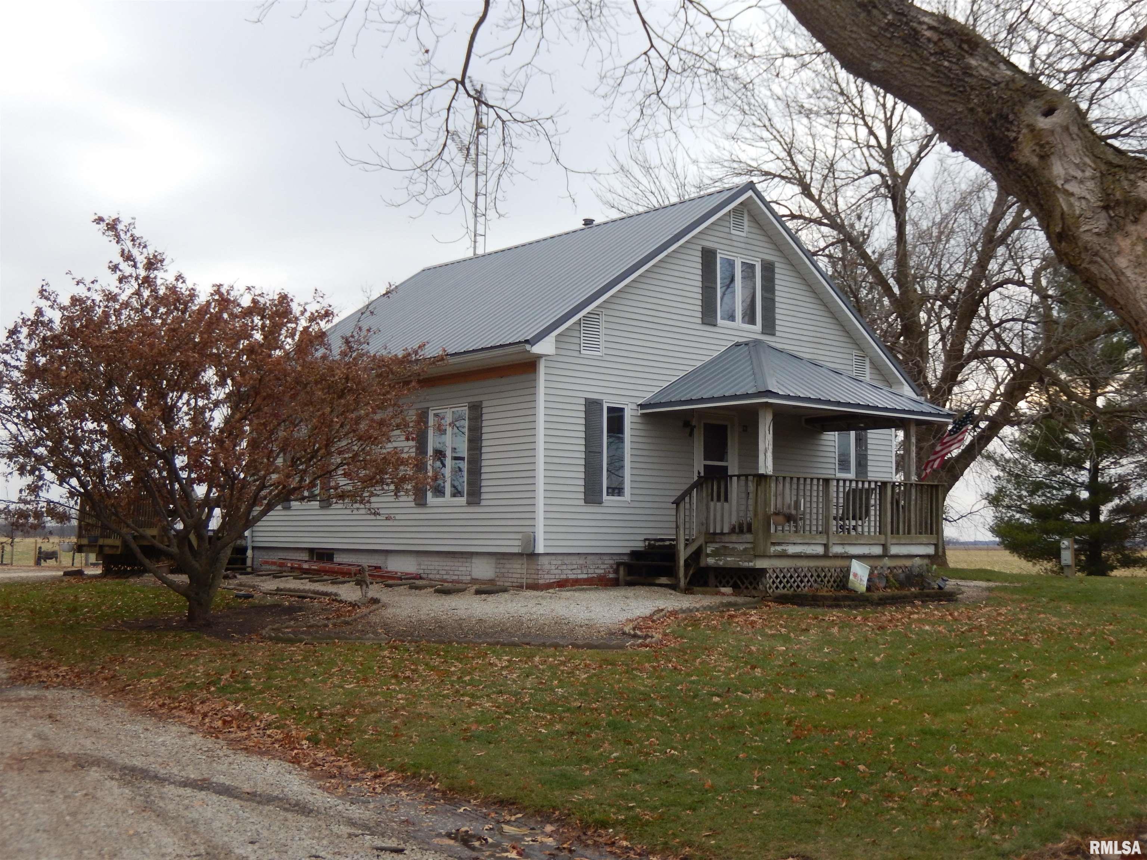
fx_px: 1359
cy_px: 430
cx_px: 574
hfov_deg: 45.8
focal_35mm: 41
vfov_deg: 35.1
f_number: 4.2
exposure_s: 1/125
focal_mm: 7.3
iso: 125
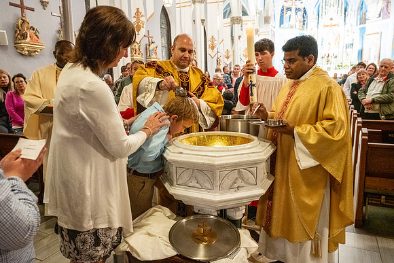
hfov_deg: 67.4
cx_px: 197
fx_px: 296
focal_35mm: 27
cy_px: 132
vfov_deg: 48.0
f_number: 4.5
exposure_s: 1/60
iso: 5000
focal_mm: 27
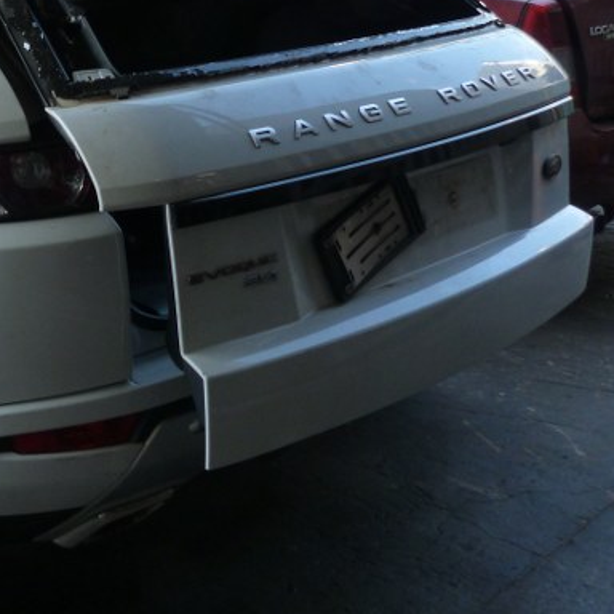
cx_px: 0
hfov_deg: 33.6
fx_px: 923
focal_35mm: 46
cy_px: 224
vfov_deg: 36.5
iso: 125
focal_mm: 4.5
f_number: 2.8
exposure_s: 1/100
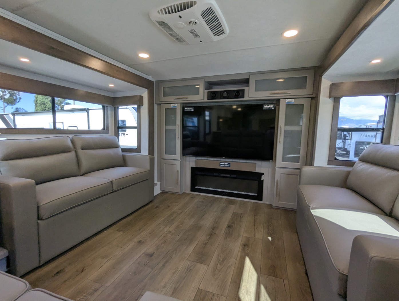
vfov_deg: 78.2
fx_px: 185
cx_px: 200
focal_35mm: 16
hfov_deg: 94.4
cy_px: 150
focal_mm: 2.35
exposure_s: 1/189
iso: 82
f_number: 2.2
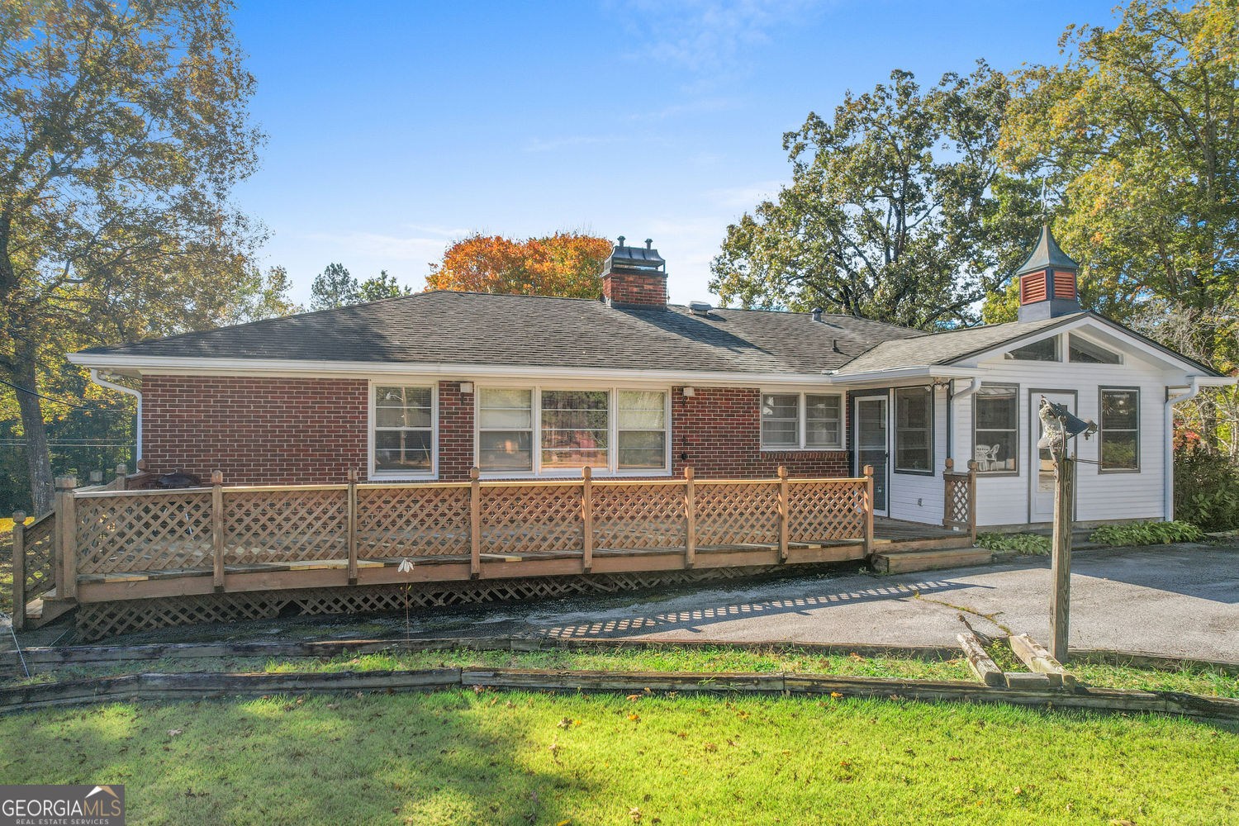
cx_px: 620
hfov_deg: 78.6
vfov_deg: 57.2
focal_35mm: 22
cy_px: 413
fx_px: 757
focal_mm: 8.38
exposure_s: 1/400
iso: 100
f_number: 2.8
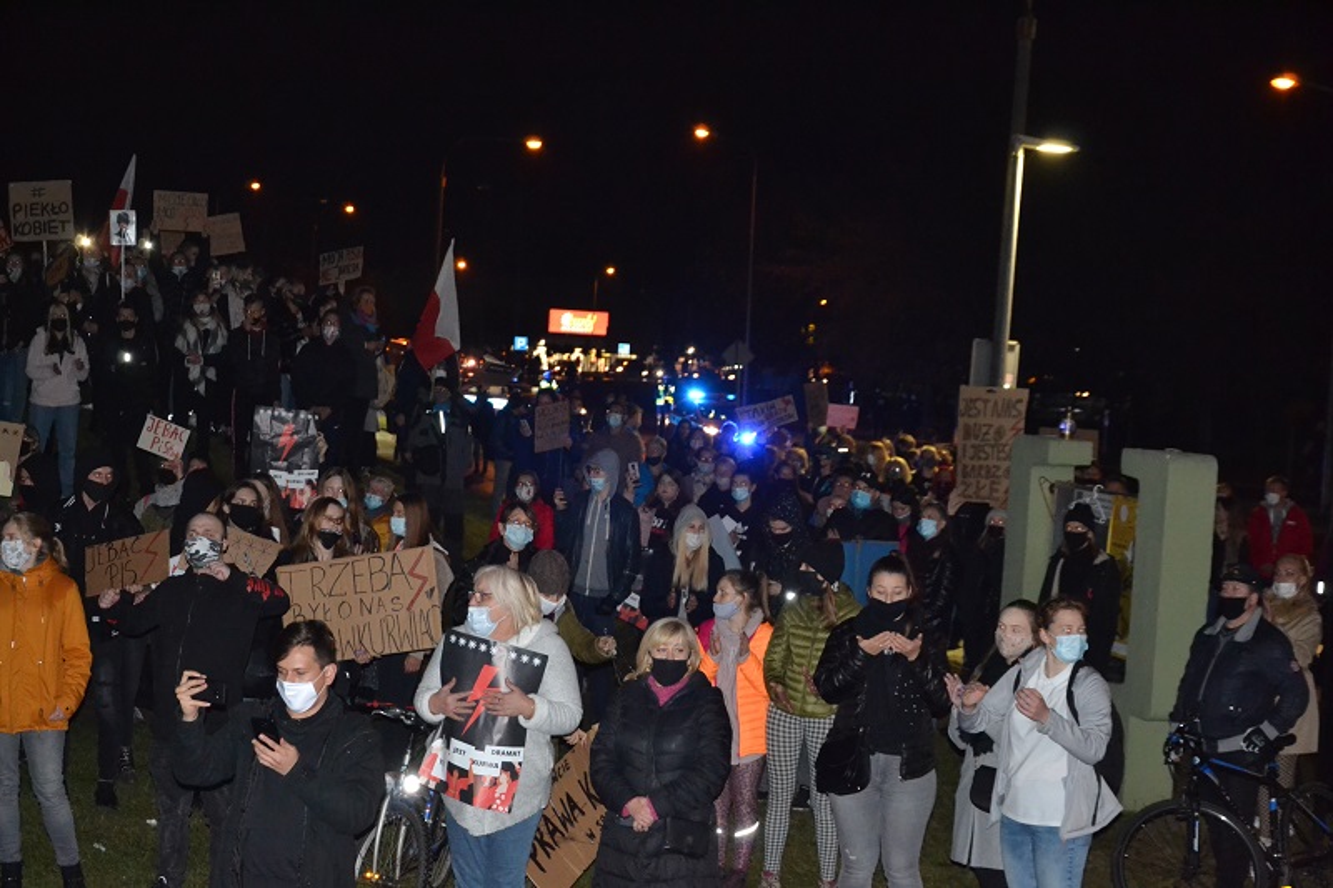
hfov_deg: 29.9
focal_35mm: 68
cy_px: 444
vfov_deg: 20.2
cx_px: 666
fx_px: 2499
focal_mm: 45
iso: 3200
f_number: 4.8
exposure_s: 1/60
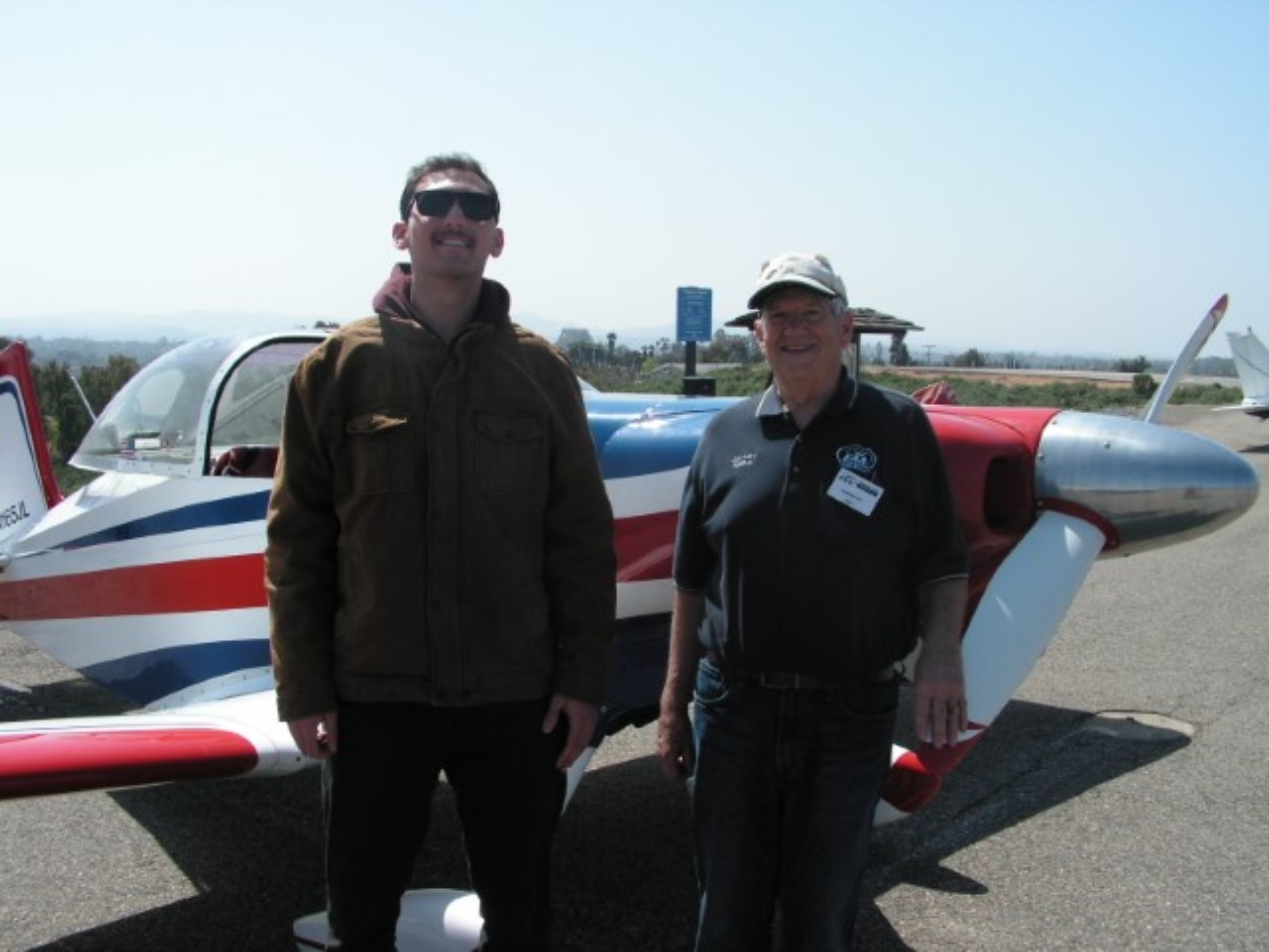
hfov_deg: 51.4
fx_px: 1320
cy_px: 476
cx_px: 634
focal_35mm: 36
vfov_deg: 39.7
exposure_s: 1/400
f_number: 4.8
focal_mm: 6
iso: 50
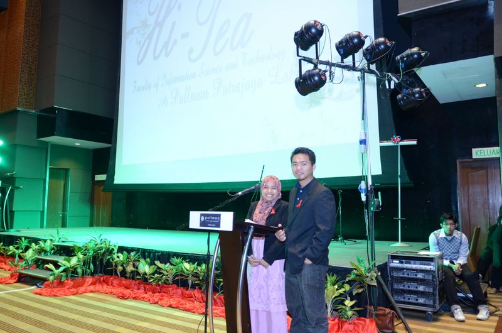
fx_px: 376
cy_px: 166
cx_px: 251
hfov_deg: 67.5
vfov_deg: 47.7
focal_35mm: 27
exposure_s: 1/60
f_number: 2.8
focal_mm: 18
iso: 1250
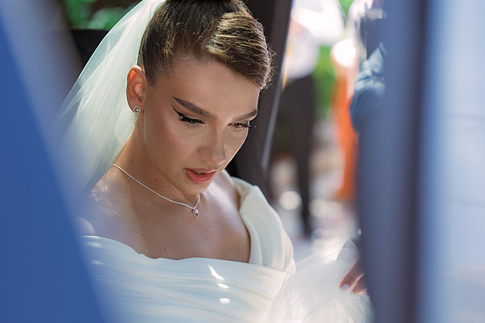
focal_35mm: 85
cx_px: 242
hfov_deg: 23.9
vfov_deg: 16.1
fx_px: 1144
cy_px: 162
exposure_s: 1/160
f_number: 3.2
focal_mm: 85
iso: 250
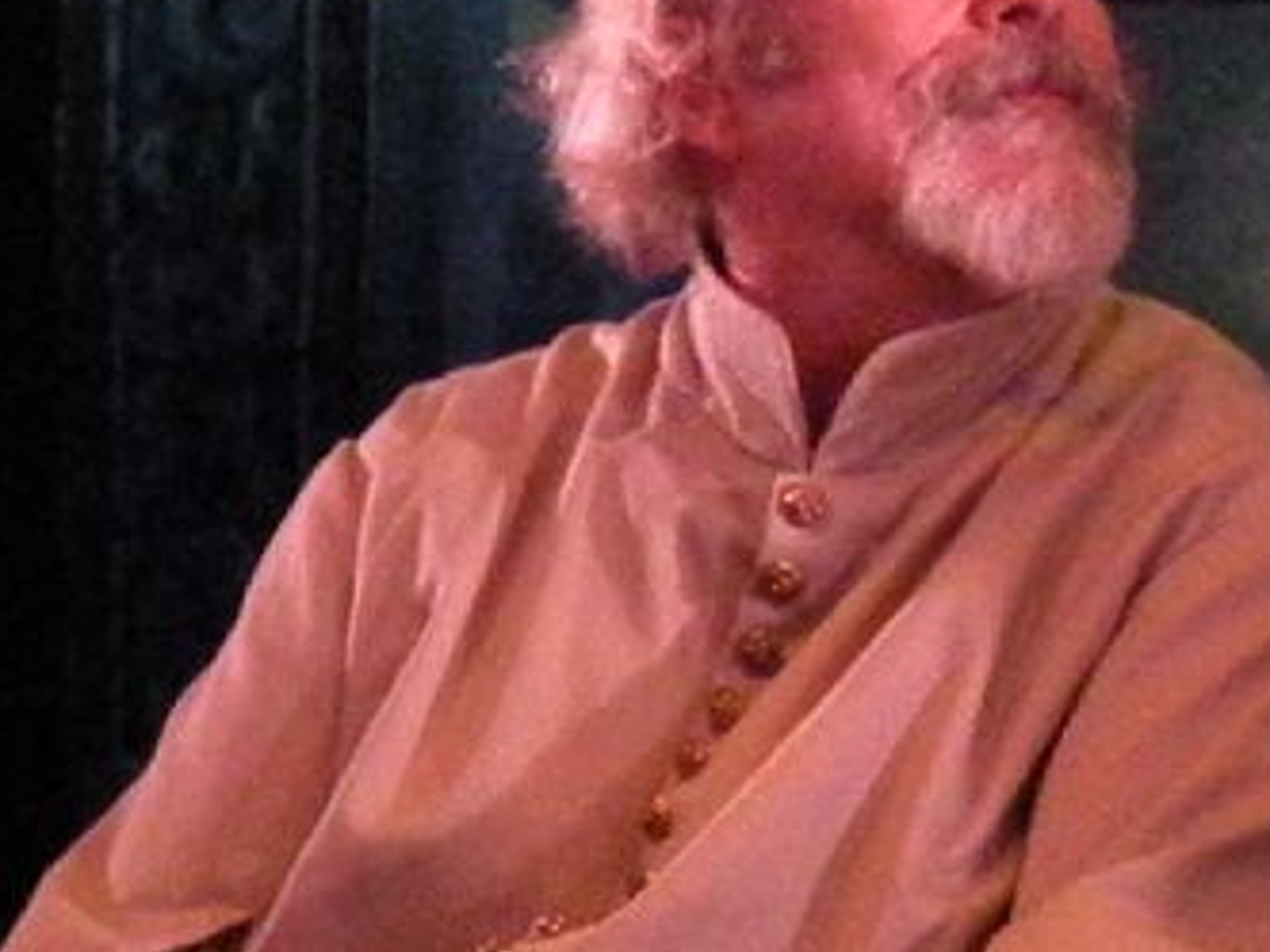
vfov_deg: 2.7
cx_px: 1507
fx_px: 19885
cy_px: 172
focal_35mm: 542
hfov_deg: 3.7
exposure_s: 1/125
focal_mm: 39.8
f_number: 7.1
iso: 3200
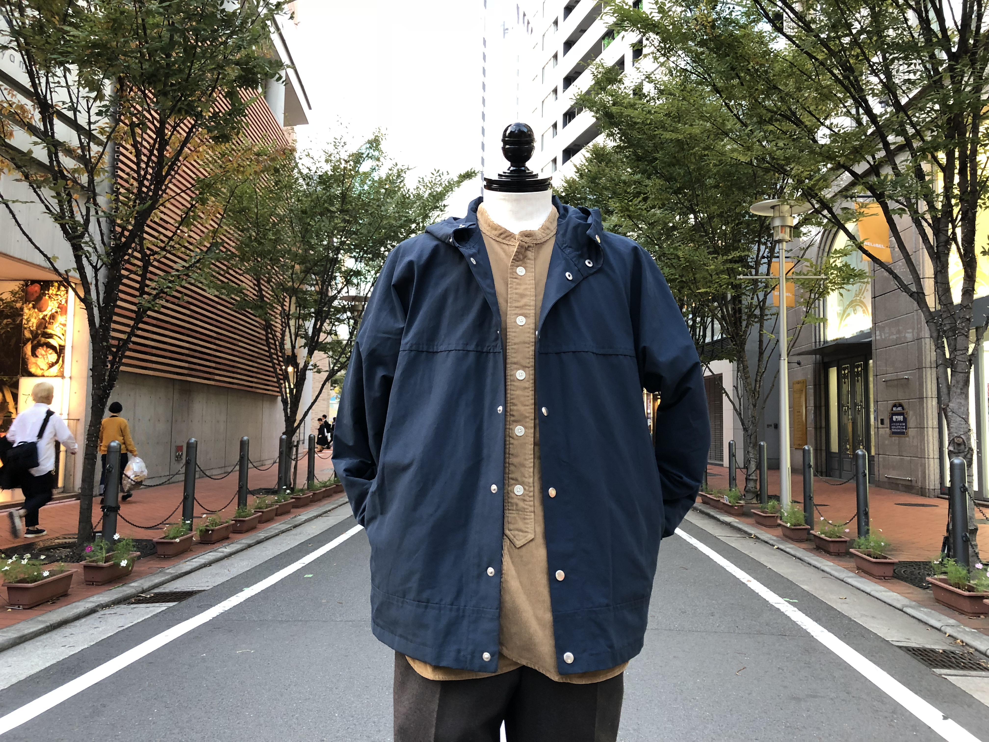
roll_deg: -0.6
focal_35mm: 29
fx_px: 829
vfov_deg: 48.2
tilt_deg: +4.5
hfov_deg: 61.7
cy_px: 371
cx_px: 494
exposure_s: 1/15
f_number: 1.8
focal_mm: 3.99
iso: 40
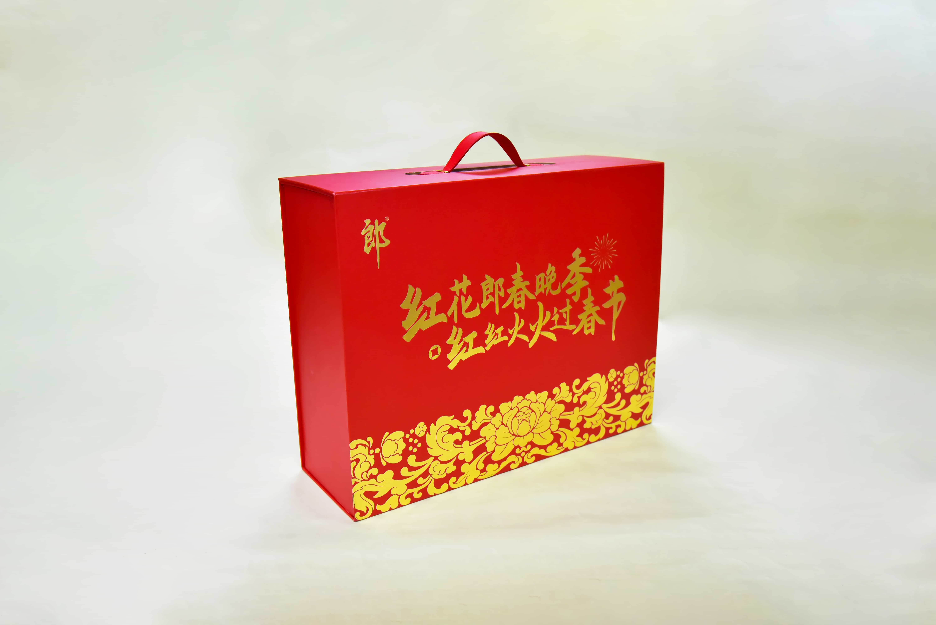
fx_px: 832
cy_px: 312
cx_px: 468
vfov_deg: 41.1
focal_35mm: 32
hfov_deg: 58.7
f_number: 5.6
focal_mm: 32
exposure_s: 1/50
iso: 2500
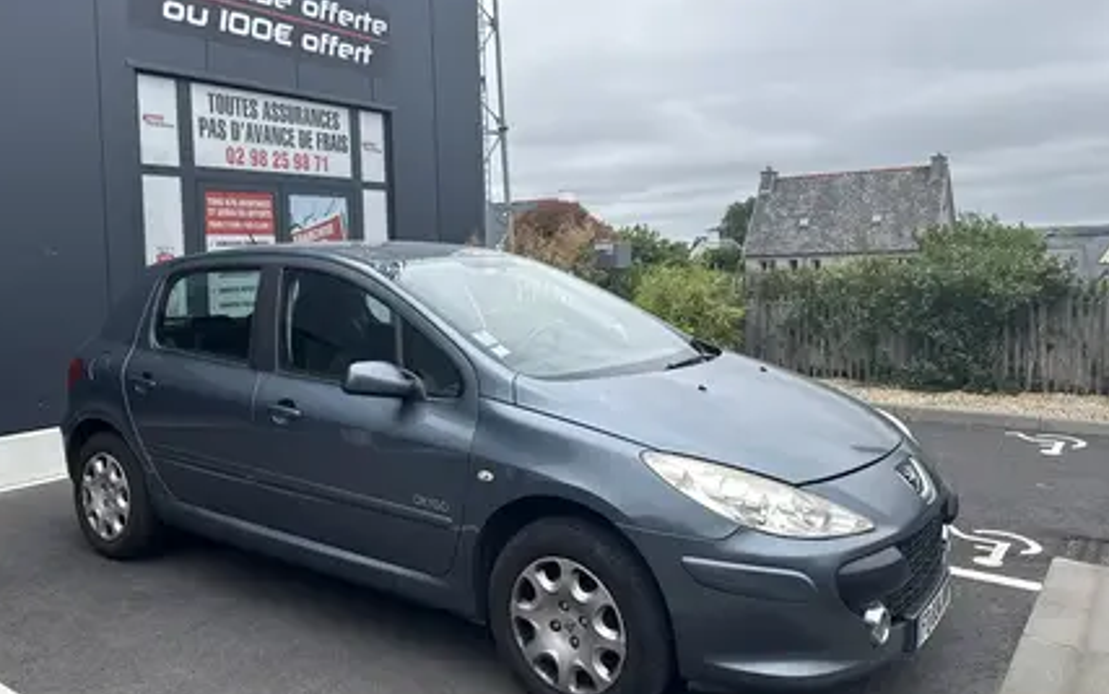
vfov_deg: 43.0
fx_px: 877
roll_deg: +1.7
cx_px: 484
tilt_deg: -1.6
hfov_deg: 64.4
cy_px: 292
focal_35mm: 29
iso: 80
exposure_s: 1/2232
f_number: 1.78
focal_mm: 6.76
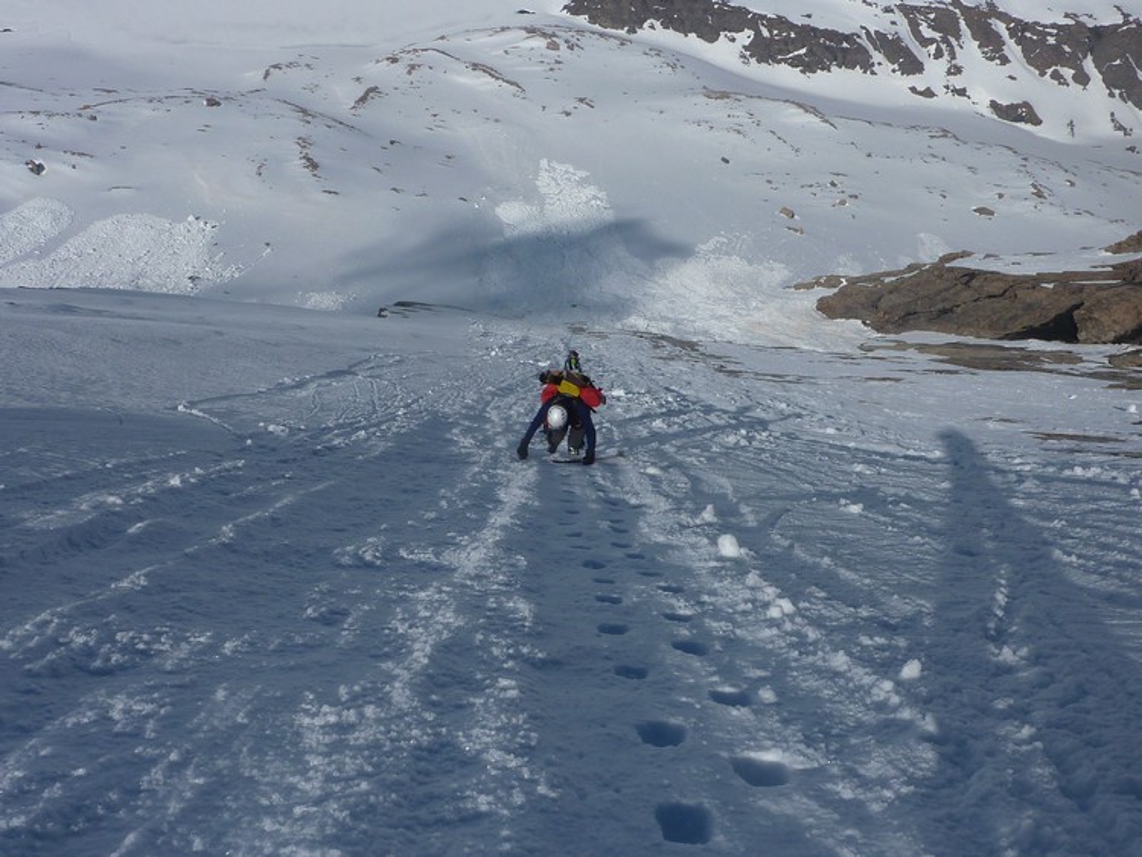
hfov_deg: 51.3
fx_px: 1188
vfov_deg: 39.7
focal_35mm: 36
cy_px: 428
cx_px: 571
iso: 80
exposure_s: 1/1000
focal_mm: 5
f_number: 6.3
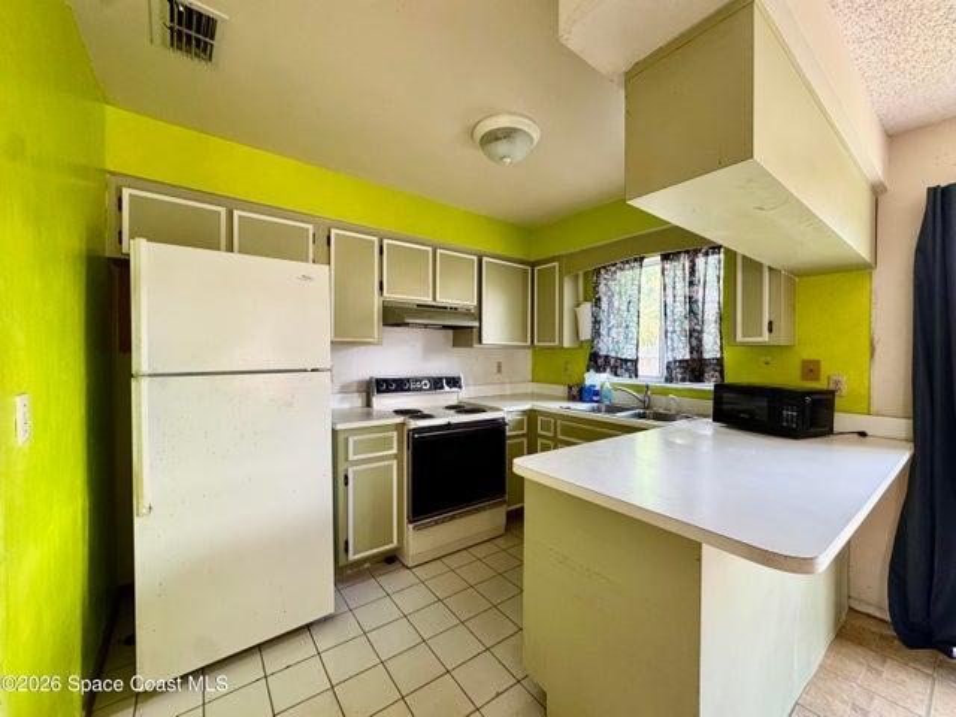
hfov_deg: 102.1
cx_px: 478
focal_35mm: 14
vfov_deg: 85.7
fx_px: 387
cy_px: 358
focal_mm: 2.22
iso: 250
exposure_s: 1/60
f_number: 2.2
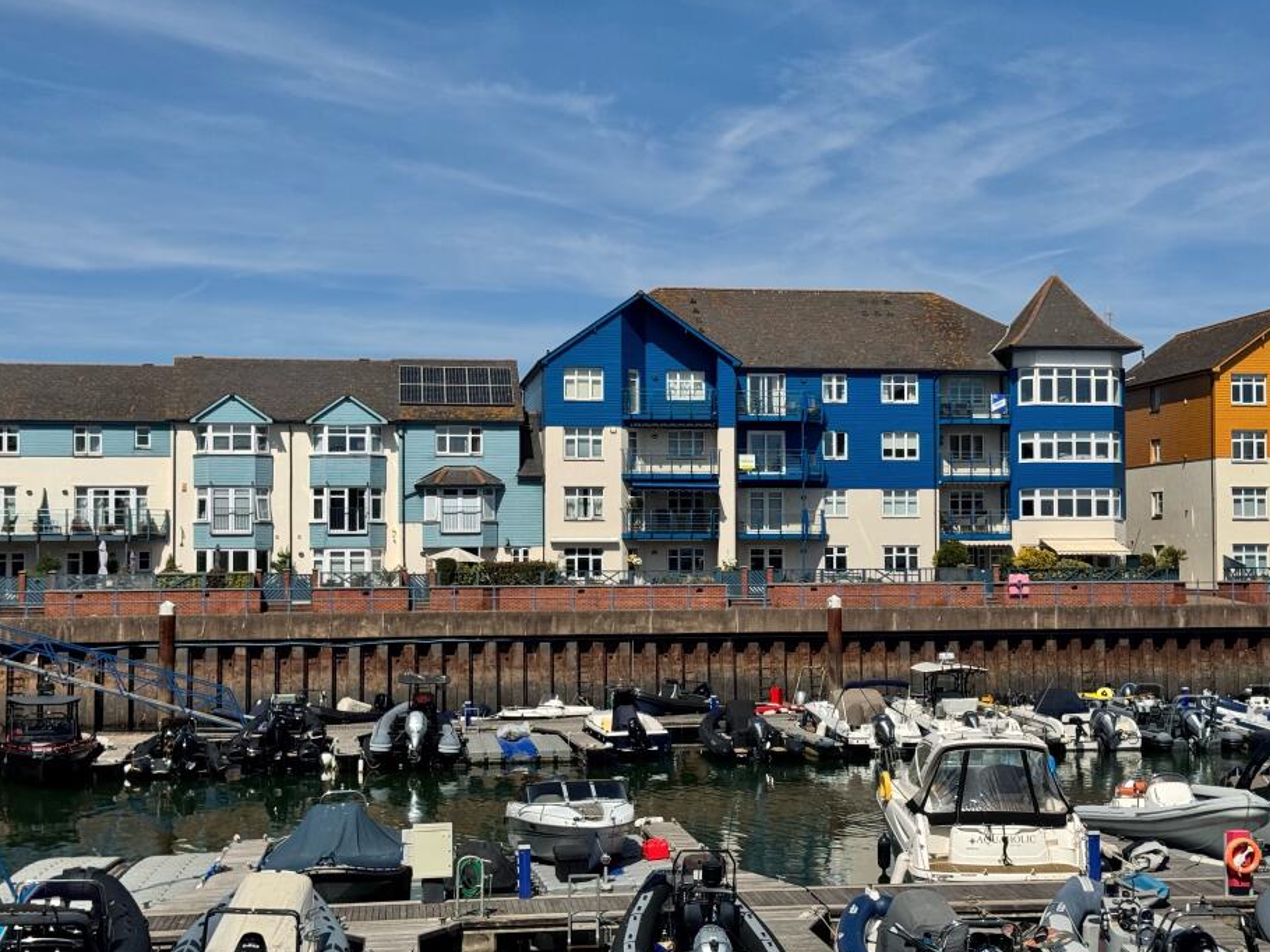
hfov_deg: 35.5
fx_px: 1982
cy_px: 499
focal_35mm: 54
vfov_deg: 27.0
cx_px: 709
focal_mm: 6.76
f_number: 1.78
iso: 64
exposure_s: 1/7937
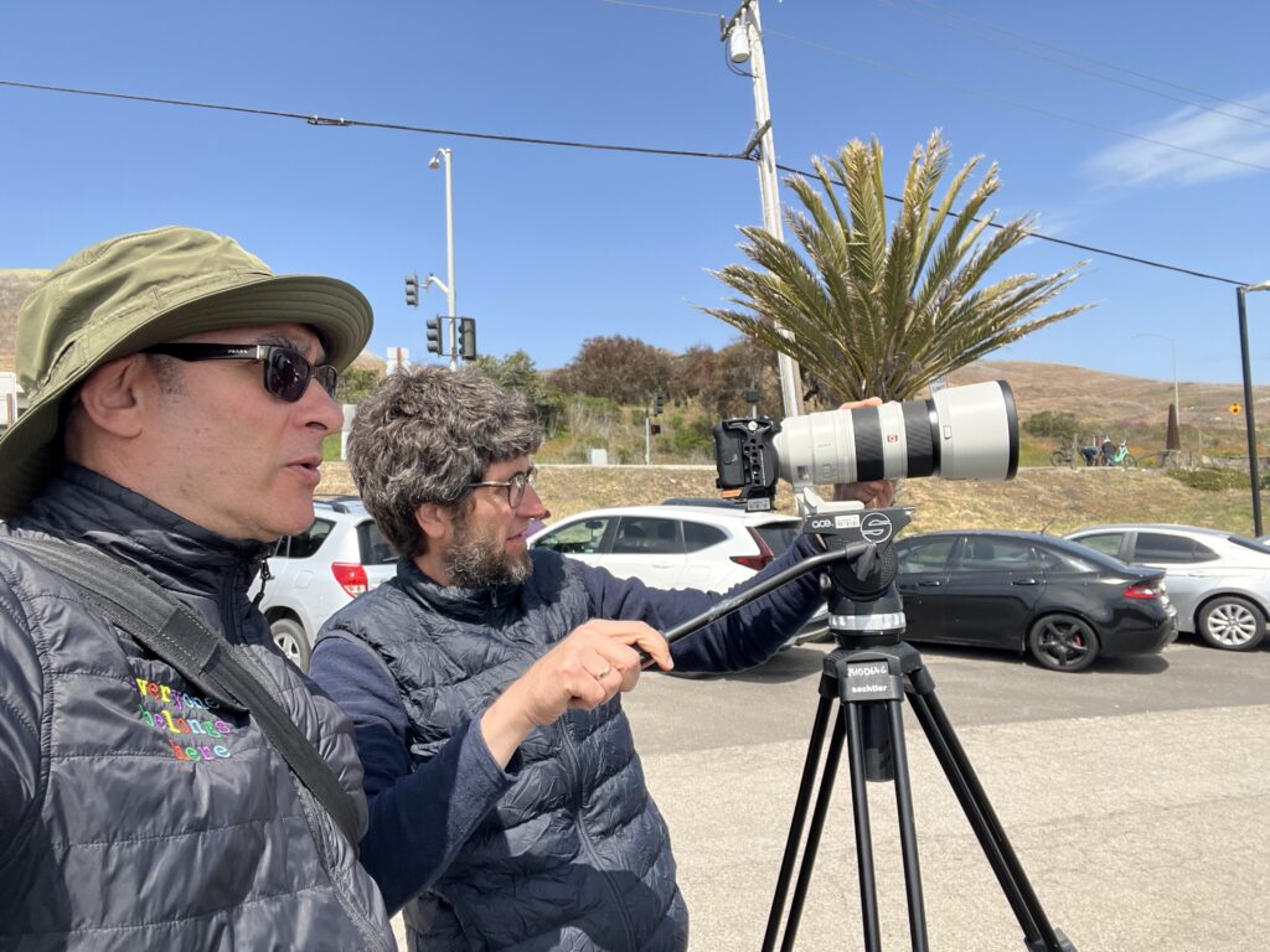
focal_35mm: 23
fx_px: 844
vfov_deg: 58.9
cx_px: 635
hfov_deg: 73.9
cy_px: 476
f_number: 2.2
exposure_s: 1/871
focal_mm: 2.71
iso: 32
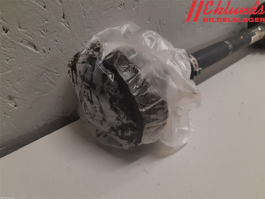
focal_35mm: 26
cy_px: 100
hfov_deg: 67.3
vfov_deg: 53.1
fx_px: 199
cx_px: 132
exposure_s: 1/50
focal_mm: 3.93
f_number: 1.7
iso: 160
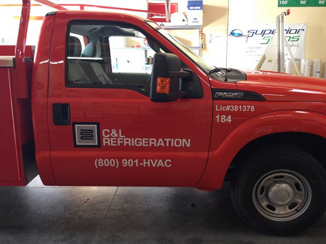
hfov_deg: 55.4
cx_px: 163
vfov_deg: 42.9
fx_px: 311
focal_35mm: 33
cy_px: 122
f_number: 2.4
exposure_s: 1/30
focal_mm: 4.12
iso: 50
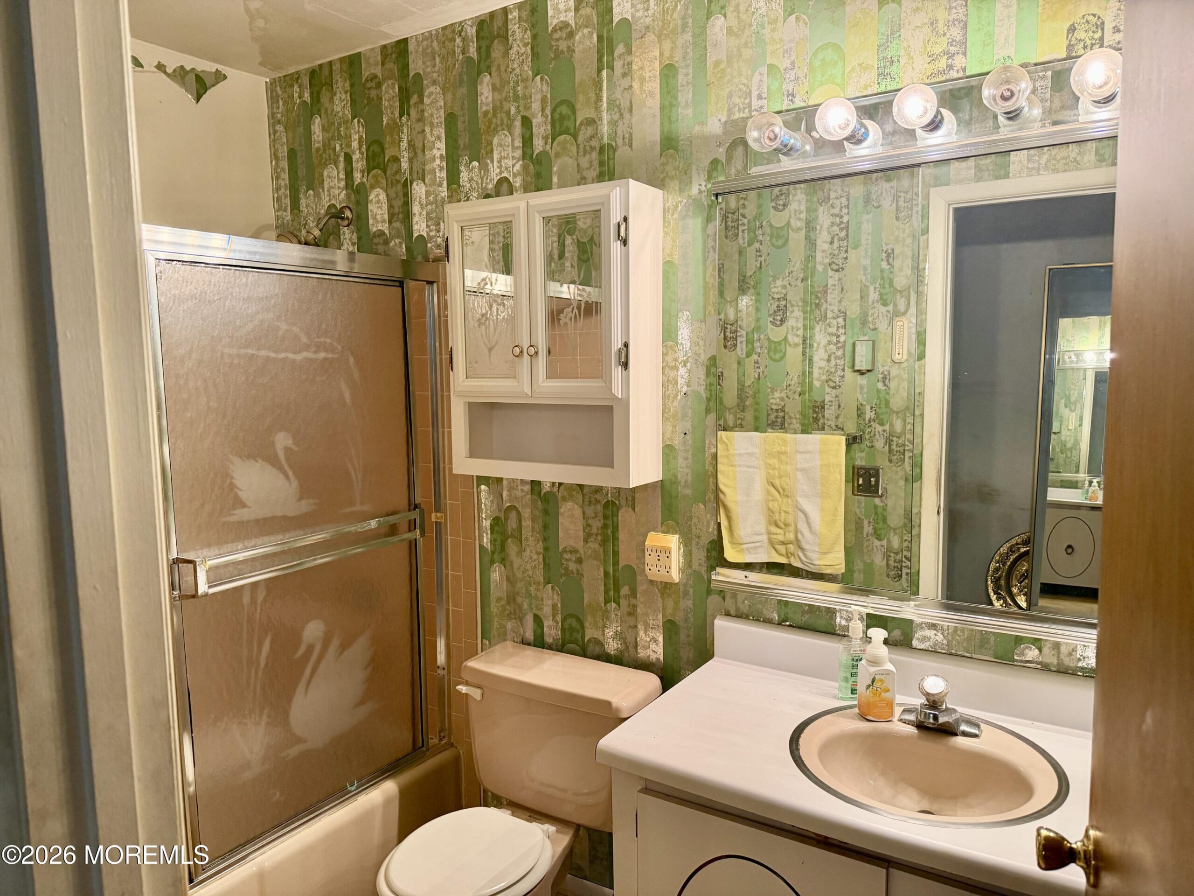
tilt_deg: -5.6
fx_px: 828
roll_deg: +1.2
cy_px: 448
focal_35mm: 24
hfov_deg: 71.6
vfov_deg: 56.8
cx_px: 597
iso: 320
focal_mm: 6.76
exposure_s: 1/60
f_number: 1.78
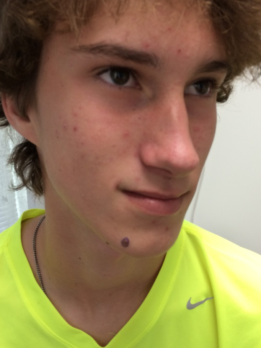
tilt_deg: -15.5
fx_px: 342
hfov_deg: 41.8
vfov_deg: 53.9
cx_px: 139
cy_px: 184
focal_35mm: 34
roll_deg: +0.8
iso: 50
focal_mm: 4.15
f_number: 2.2
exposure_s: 1/30
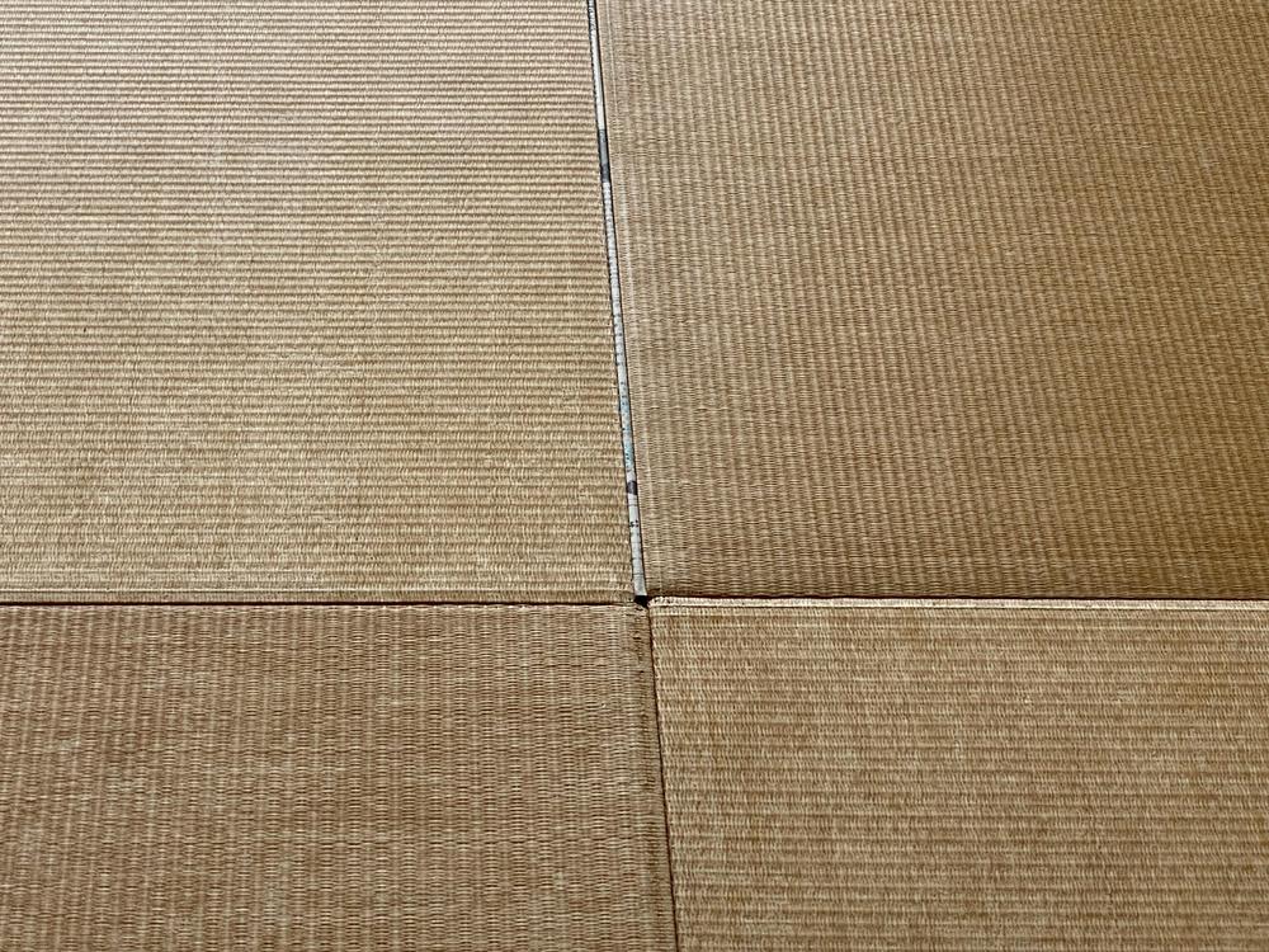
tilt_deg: -47.2
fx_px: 1906
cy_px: 476
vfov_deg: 28.0
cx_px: 634
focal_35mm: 52
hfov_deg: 36.8
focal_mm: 6
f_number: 2
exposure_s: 1/122
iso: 80
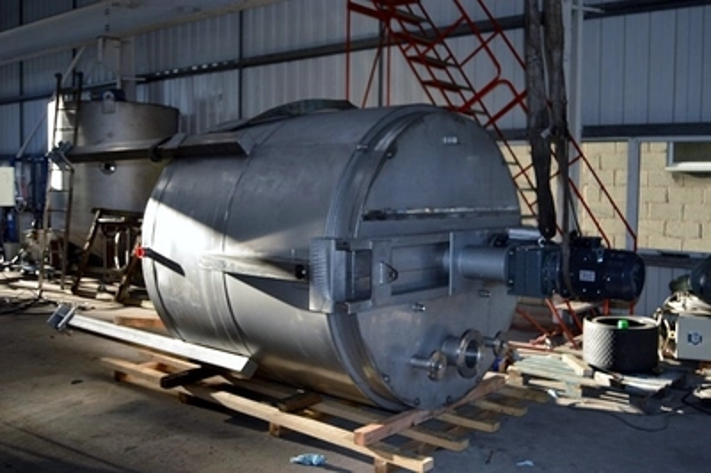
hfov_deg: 55.1
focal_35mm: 34
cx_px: 356
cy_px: 236
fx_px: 681
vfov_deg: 38.3
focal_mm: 23
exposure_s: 1/160
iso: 100
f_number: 4
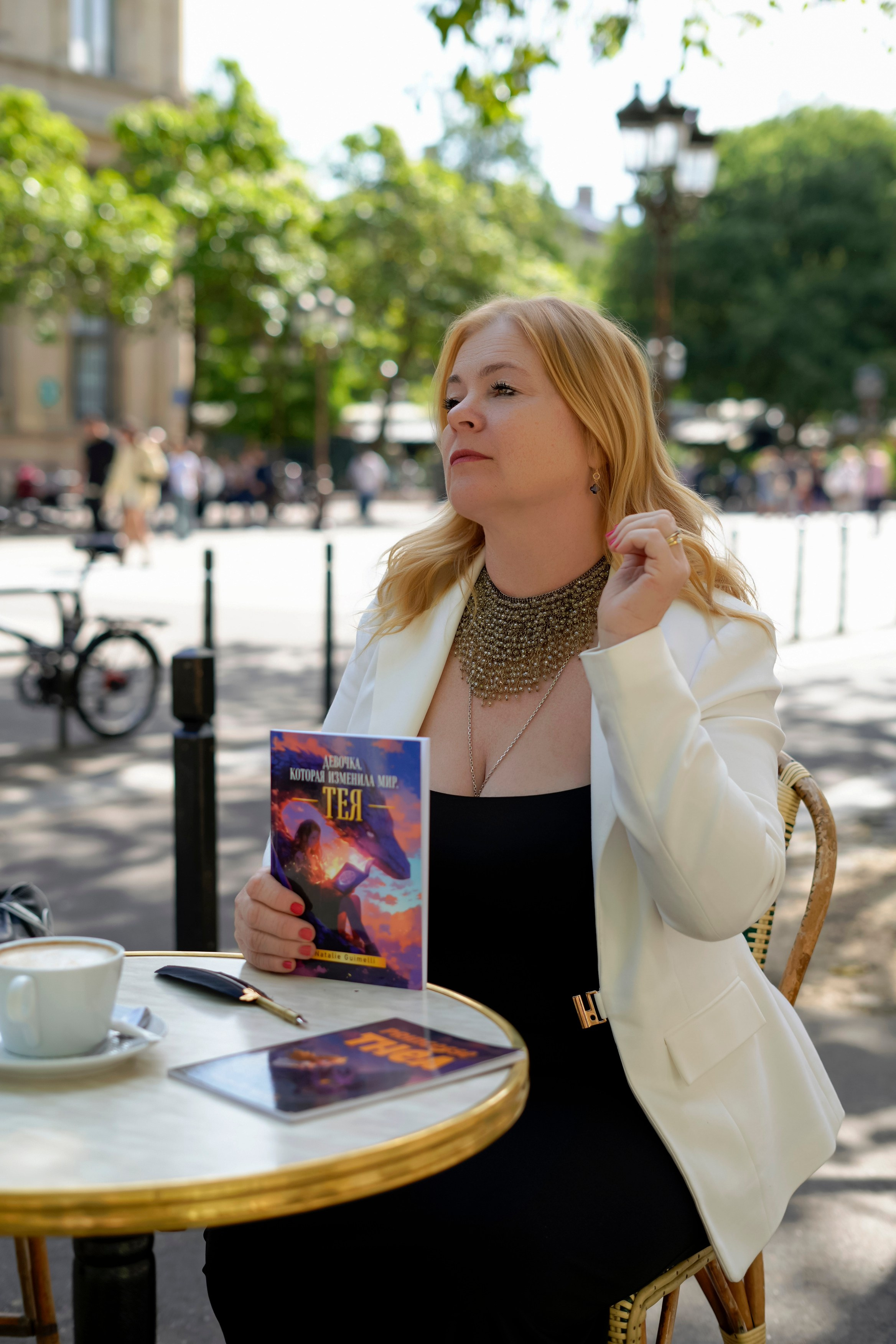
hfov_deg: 27.0
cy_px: 672
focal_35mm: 50
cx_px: 448
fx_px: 1867
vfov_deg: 39.6
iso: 100
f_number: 2.8
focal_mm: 50
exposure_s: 1/400
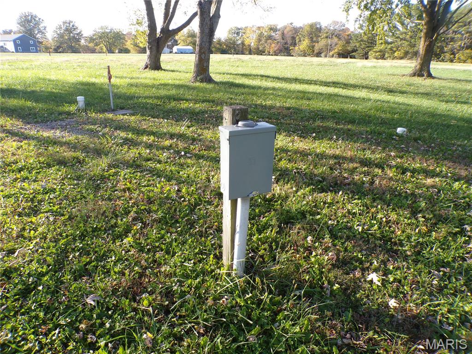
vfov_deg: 56.8
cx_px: 236
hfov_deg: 71.6
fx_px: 327
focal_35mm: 24
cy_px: 177
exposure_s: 1/110
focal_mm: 4.3
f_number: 4.4
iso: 100
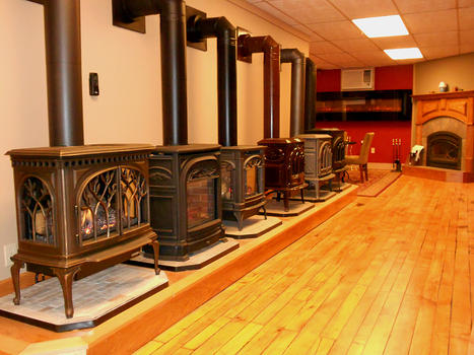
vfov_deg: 44.1
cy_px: 178
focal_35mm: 32
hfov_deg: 56.8
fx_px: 438
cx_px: 237
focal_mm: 5.8
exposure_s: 1/30
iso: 800
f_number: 3.6
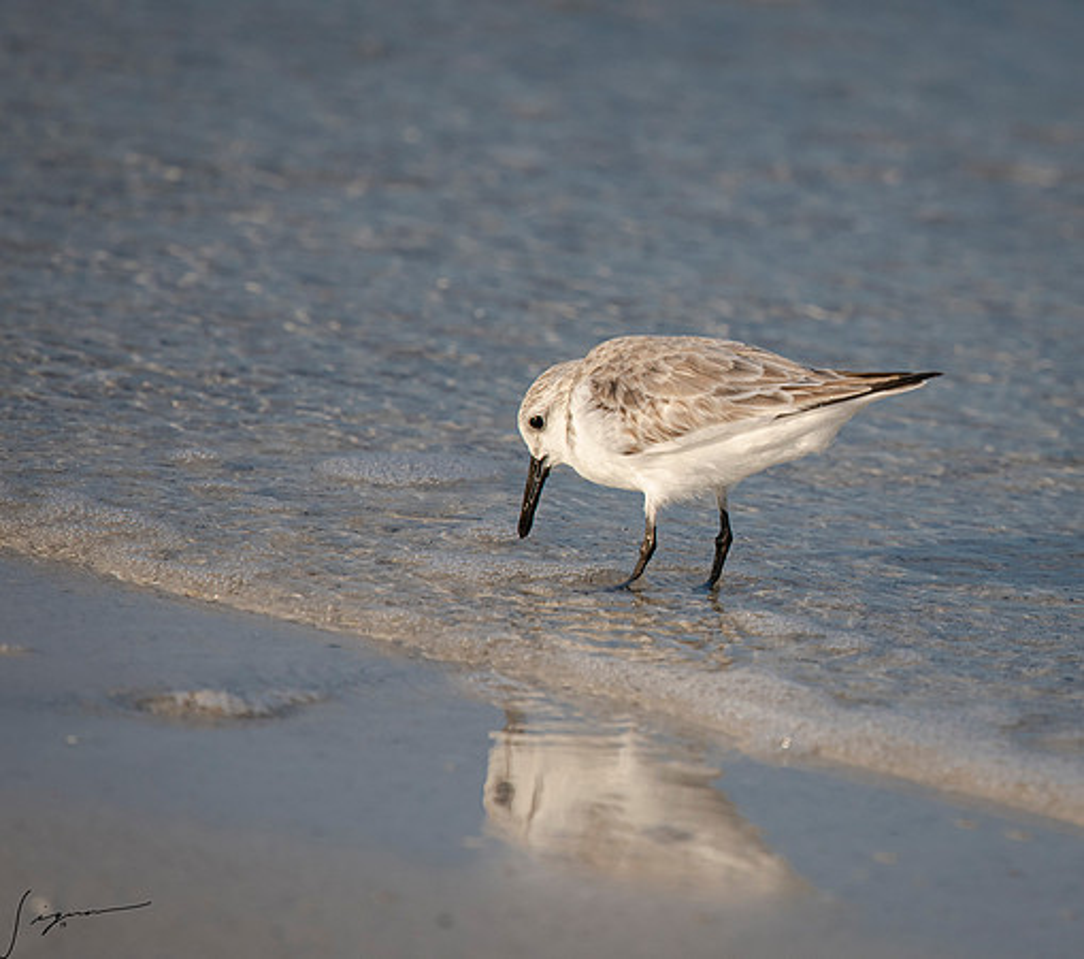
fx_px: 25055
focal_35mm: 749
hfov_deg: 2.5
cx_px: 894
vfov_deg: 2.2
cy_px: 363
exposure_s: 1/2000
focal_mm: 420
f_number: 6.3
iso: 500
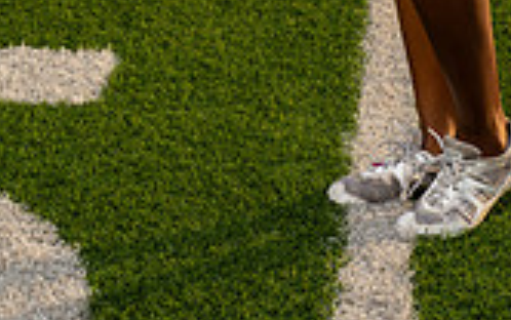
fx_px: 2118
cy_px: -366
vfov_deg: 8.1
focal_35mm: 152
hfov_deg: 13.6
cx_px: 459
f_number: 8
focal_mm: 55
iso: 100
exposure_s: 1/250
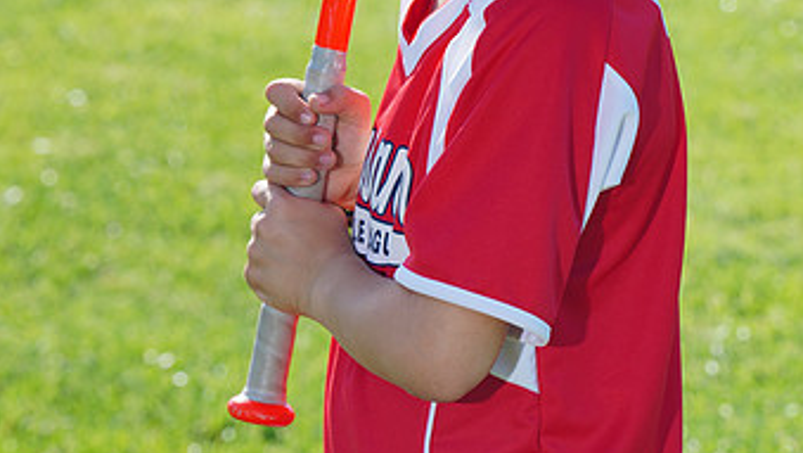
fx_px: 7519
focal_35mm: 353
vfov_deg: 3.4
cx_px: 456
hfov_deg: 6.1
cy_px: -135
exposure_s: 1/200
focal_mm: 197
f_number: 10
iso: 200
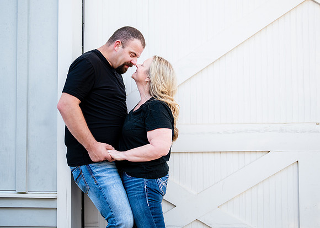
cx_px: 165
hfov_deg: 32.2
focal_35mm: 61
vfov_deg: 23.3
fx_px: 555
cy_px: 97
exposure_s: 1/1250
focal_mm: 50
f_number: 1.2
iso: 200
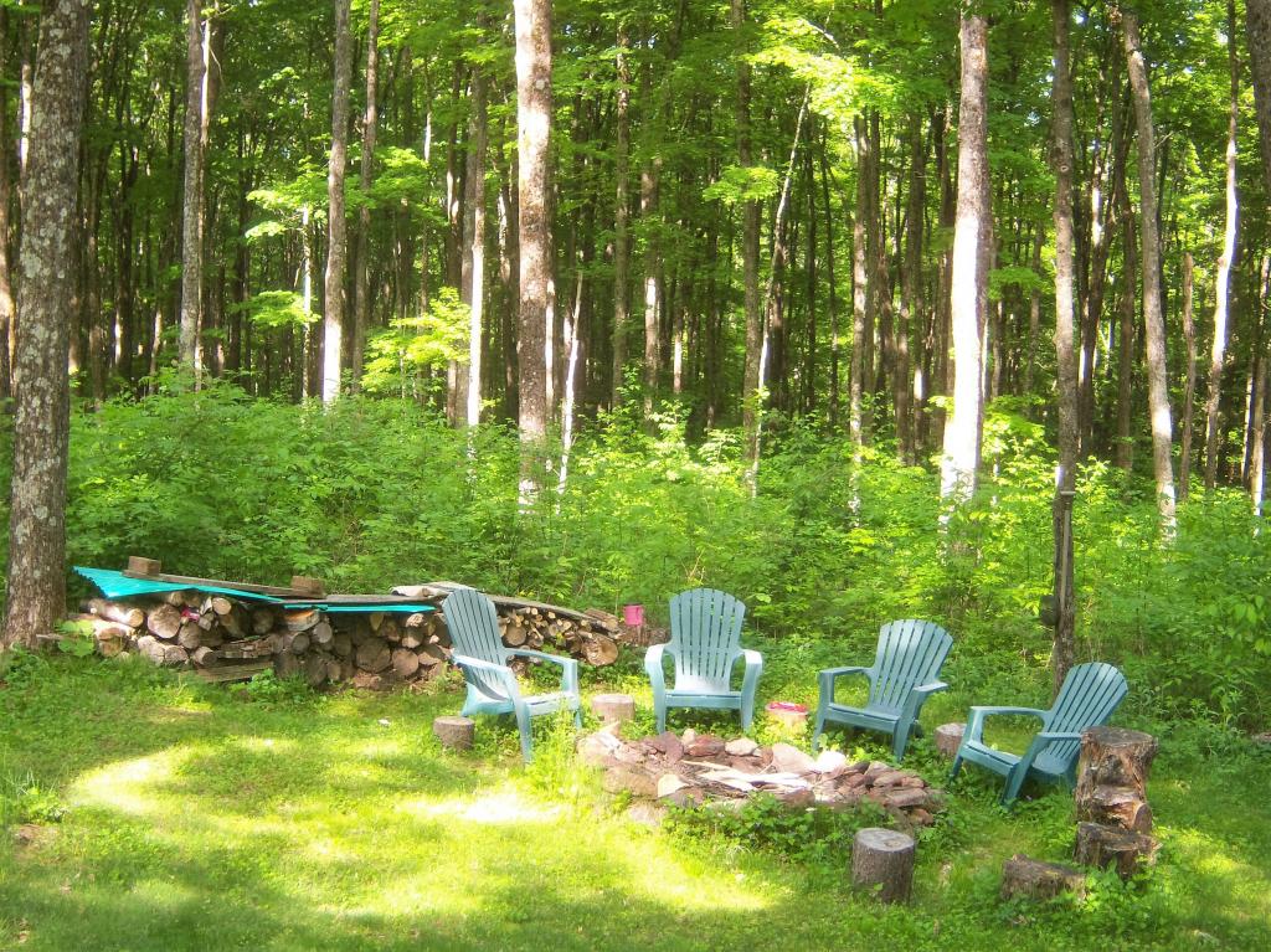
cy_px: 476
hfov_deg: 44.8
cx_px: 636
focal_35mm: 42
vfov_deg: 34.3
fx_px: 1541
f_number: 2.8
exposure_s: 1/60
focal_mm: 8.9
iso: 80
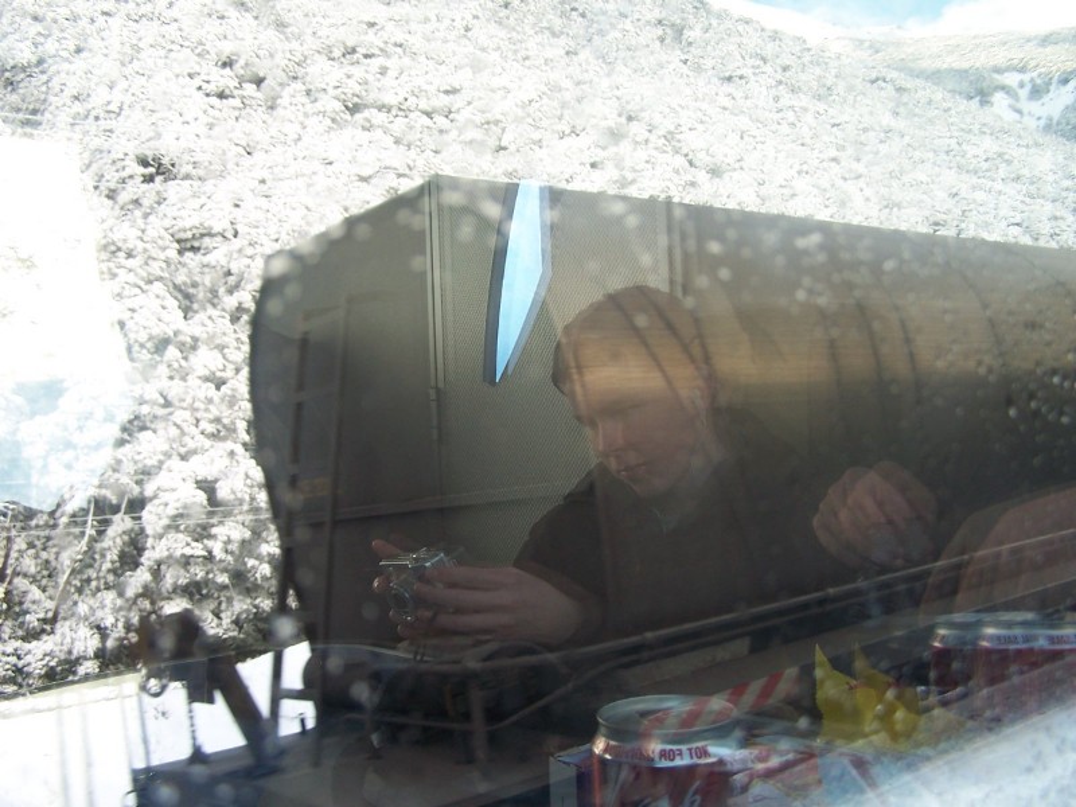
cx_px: 538
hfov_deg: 49.0
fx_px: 1181
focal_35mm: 38
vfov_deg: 37.7
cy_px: 404
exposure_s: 1/90
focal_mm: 6.3
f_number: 2.8
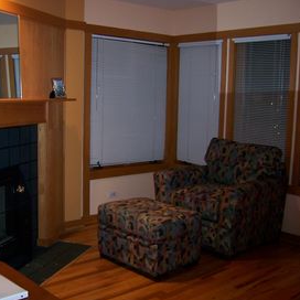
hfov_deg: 38.8
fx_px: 422
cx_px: 105
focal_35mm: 43
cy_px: 151
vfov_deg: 39.2
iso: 125
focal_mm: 6
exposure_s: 1/15
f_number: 2.8
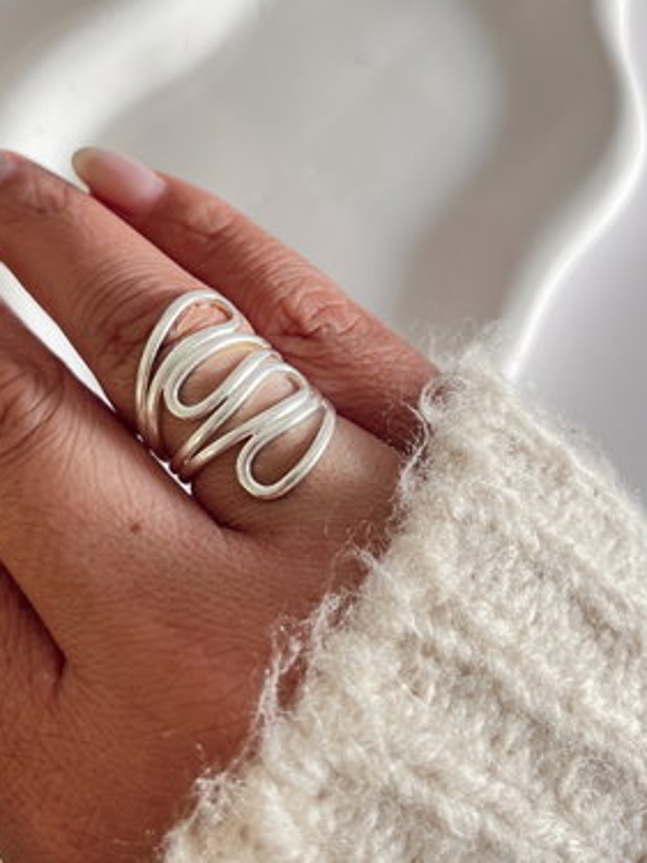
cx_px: 299
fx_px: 923
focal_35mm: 37
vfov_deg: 49.9
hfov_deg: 38.6
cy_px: 360
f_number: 1.6
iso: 125
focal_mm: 5.1
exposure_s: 1/70
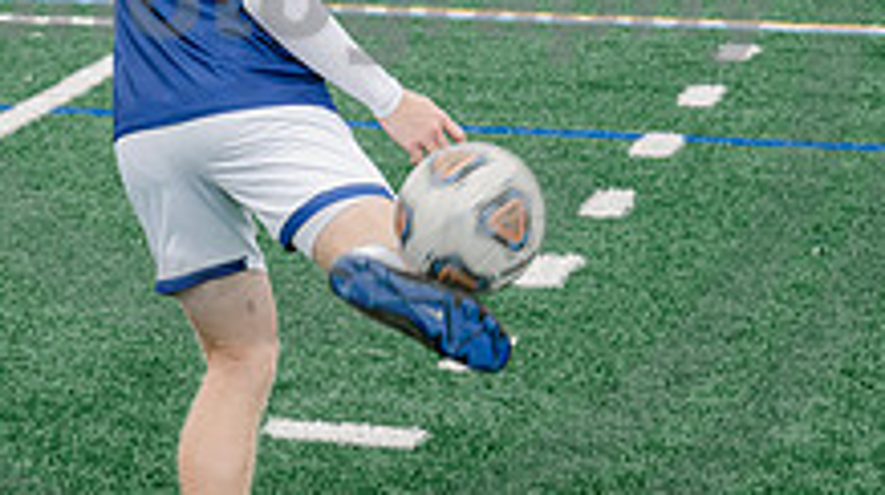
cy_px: -51
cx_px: 248
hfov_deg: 11.5
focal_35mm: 187
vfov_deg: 6.4
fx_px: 4383
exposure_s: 1/400
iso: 400
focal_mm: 67
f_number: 5.6
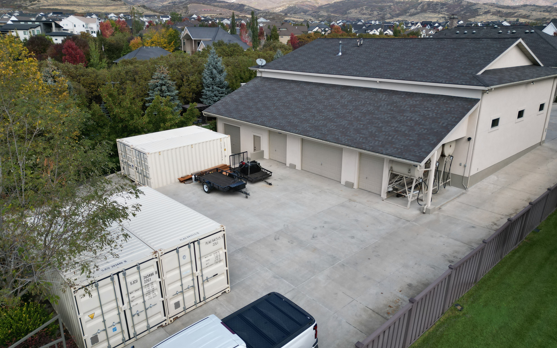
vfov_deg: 47.6
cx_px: 276
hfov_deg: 70.4
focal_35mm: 26
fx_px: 395
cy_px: 167
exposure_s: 1/2000
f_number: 1.7
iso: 150
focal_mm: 6.72
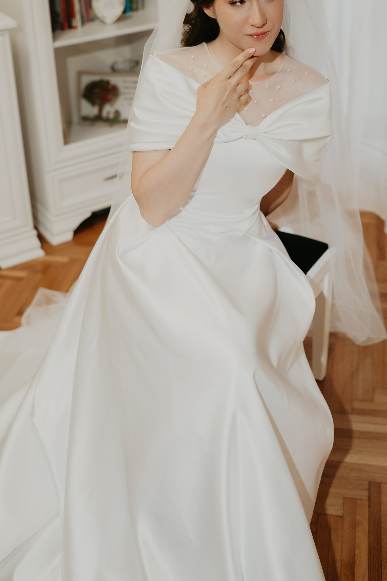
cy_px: 220
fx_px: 774
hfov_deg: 28.1
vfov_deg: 40.8
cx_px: 218
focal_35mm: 48
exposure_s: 1/125
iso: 200
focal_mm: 35
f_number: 1.8
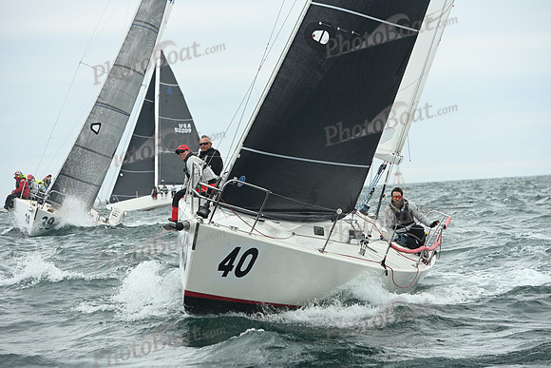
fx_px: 2526
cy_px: 184
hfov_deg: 12.4
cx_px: 276
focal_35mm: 165
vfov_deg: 8.3
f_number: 6.3
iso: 400
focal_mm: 165
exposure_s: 1/800
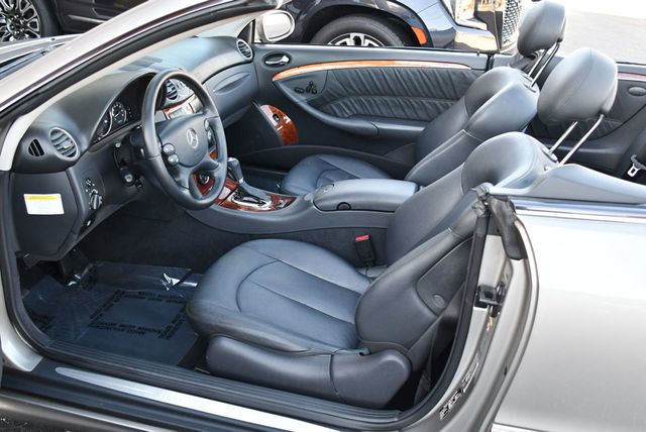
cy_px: 216
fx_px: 647
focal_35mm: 36
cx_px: 323
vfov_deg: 36.9
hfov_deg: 53.1
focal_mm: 18
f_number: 3.5
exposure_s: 1/250
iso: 800
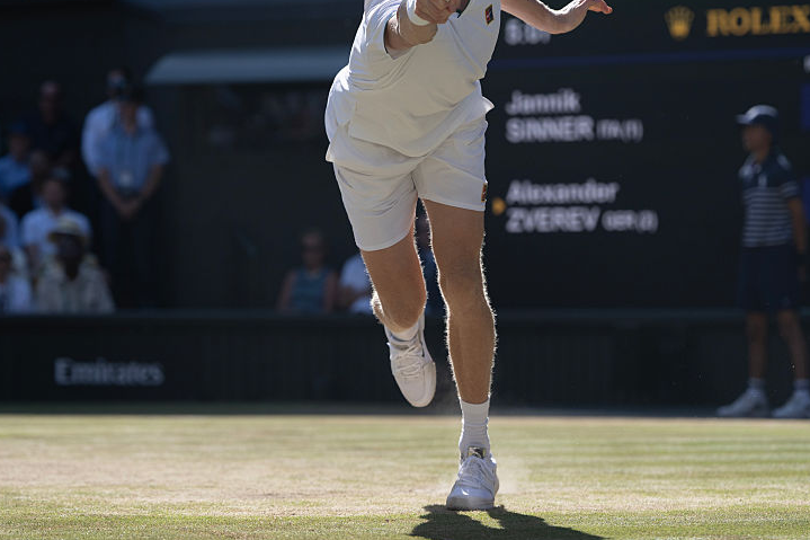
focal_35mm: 171
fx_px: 3846
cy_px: 180
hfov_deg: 12.0
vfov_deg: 8.0
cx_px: 427
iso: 250
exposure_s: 1/3200
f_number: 3.2
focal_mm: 120
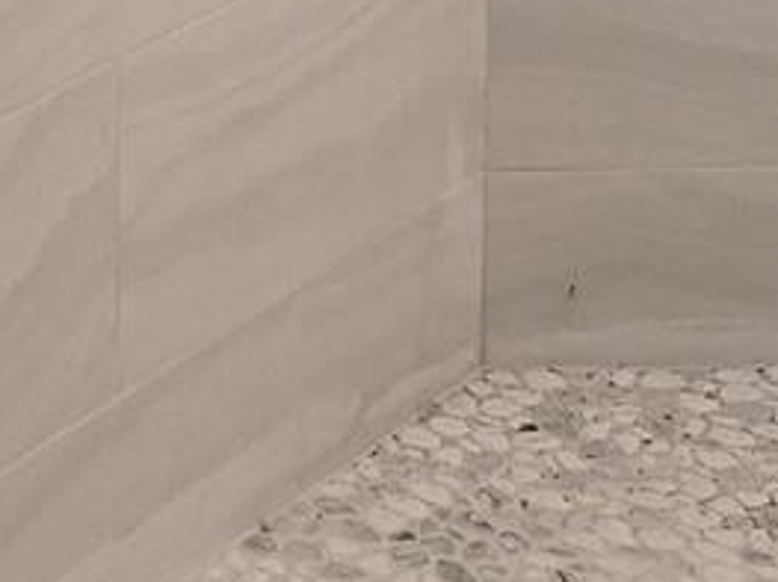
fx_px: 3549
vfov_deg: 8.7
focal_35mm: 158
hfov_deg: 11.8
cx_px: -503
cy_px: -727
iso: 250
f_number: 1.8
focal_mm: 5.4
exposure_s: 1/40
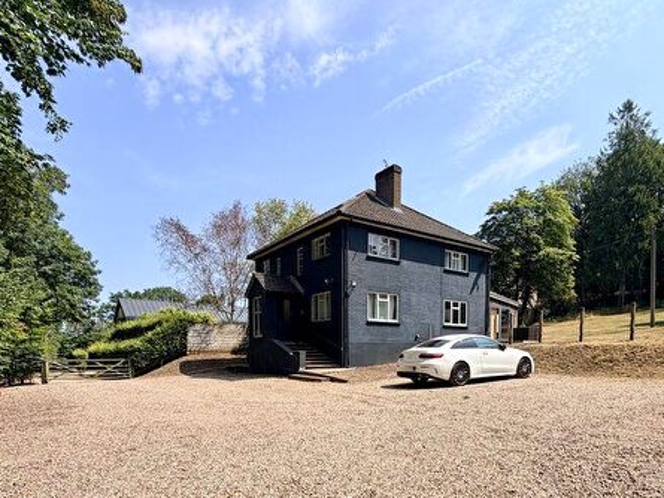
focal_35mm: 22
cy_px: 374
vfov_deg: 58.0
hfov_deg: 75.7
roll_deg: +0.5
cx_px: 389
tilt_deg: -3.7
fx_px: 422
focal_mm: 2.22
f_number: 2.2
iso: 20
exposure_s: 1/928
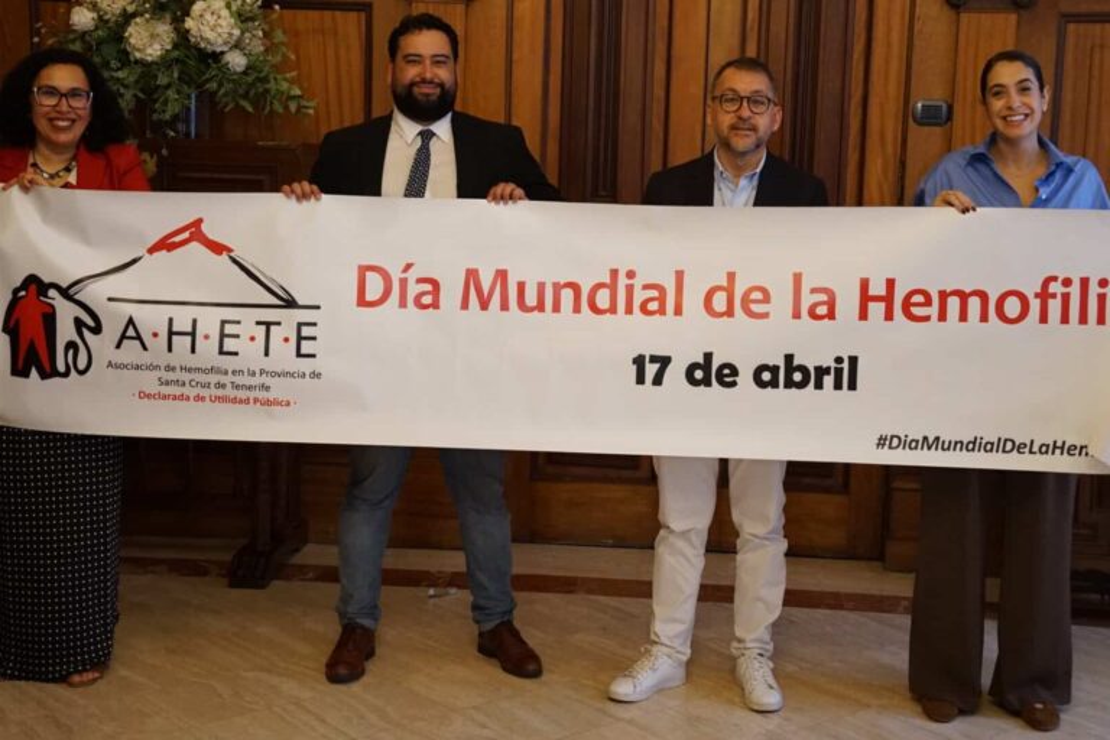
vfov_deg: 32.6
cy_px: 370
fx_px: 1264
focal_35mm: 41
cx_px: 555
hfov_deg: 47.4
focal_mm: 41
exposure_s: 1/160
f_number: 3.2
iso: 2500
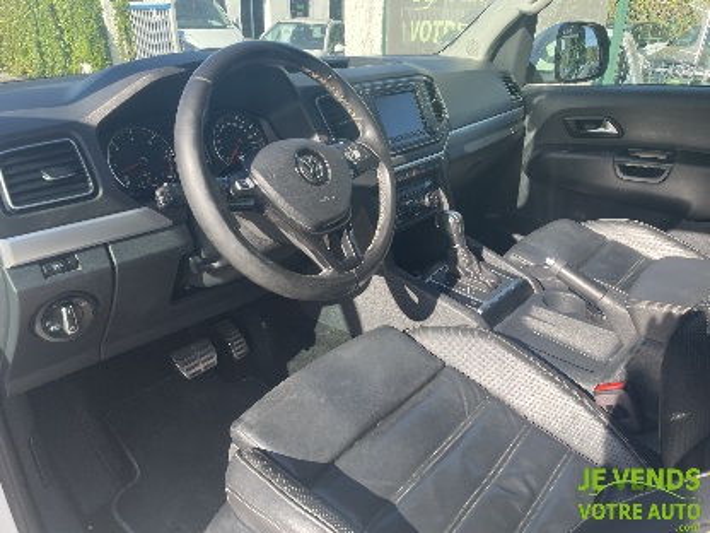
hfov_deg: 67.3
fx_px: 533
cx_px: 355
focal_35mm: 26
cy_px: 266
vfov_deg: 53.1
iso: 32
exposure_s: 1/694
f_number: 1.6
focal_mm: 4.2
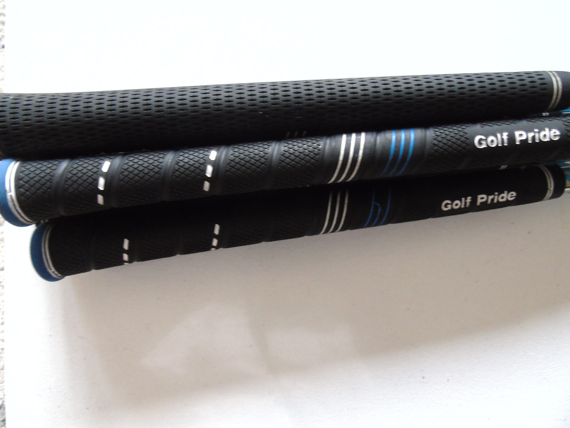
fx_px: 412
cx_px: 285
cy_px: 214
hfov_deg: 69.4
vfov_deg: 54.9
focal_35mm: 25
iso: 400
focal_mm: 4.4
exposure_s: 1/10
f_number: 3.4
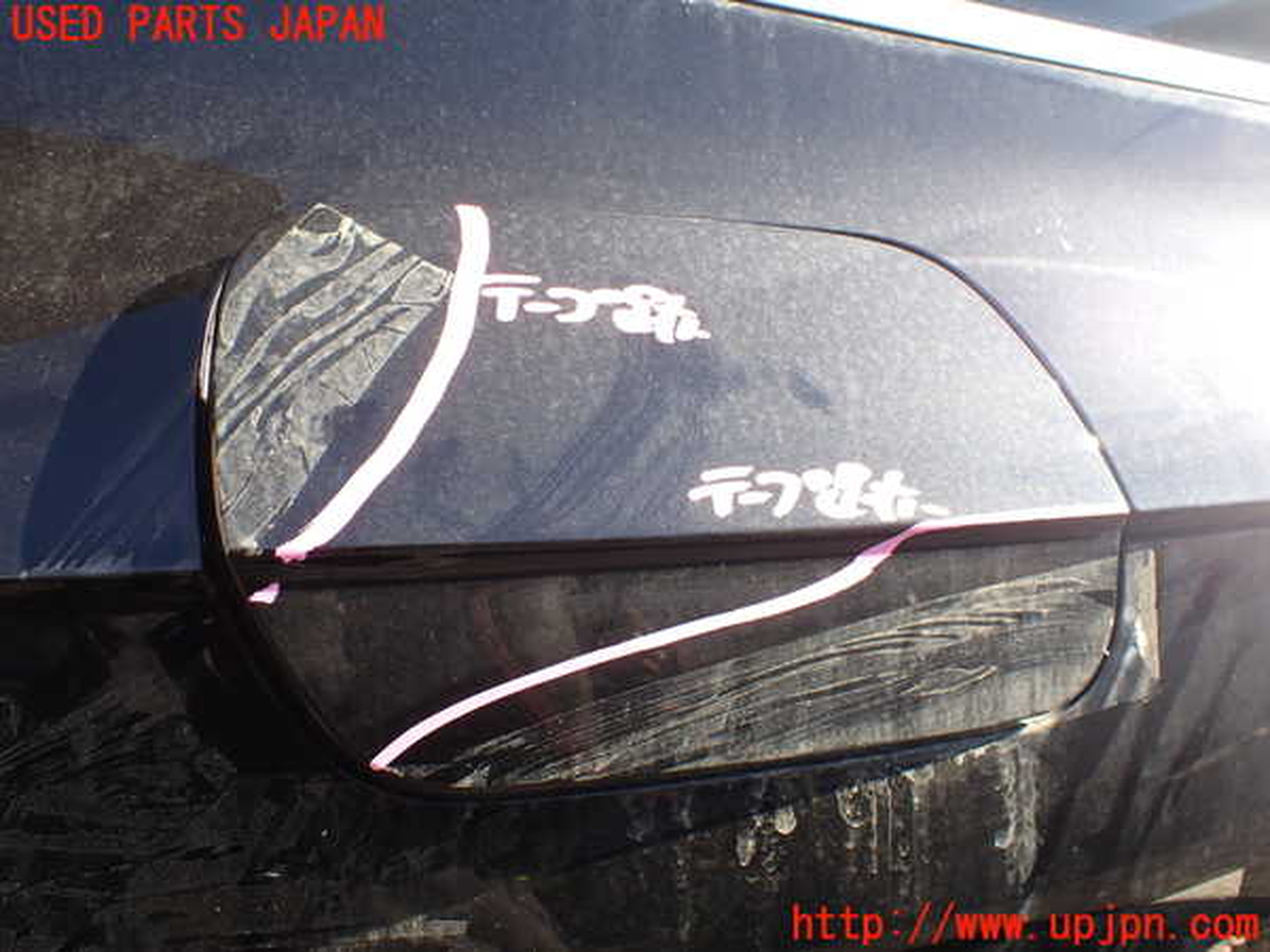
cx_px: 635
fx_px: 1101
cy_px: 476
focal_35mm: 30
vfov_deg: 46.8
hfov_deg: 60.0
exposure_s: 1/200
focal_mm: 5.4
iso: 100
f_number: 3.2
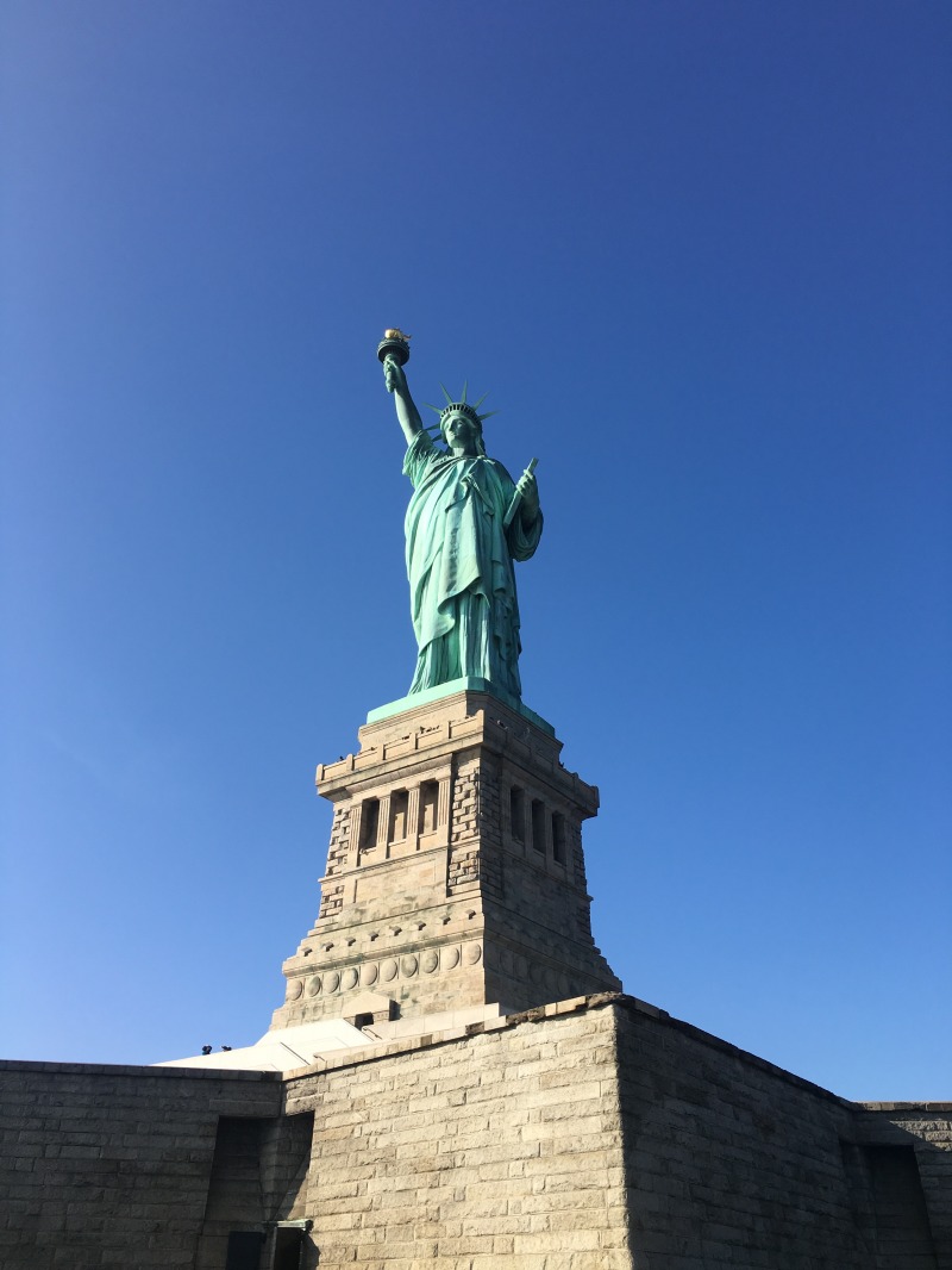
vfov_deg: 61.6
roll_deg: +0.9
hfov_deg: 48.2
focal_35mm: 29
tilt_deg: +33.7
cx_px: 476
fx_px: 1063
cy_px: 635
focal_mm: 4.15
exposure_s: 1/1399
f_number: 2.2
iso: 25
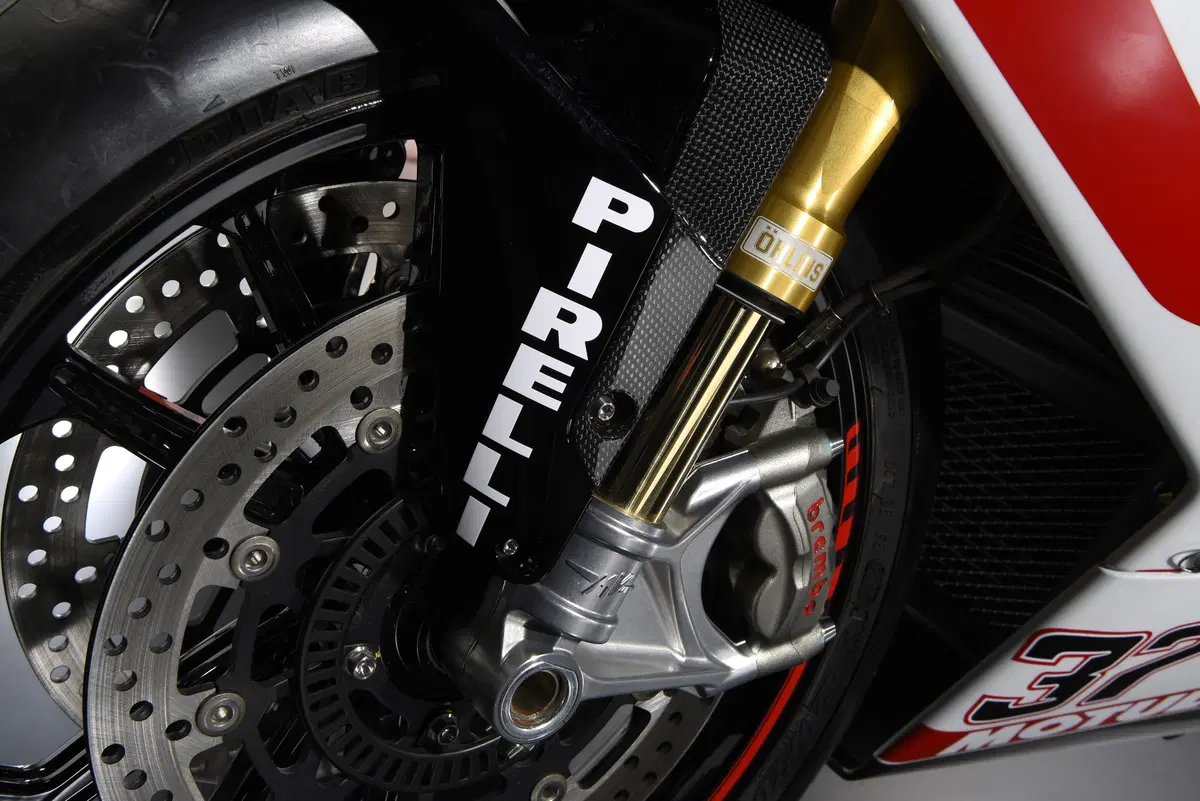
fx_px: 1667
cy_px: 400
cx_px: 600
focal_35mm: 50
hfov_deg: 39.6
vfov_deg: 27.0
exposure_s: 1/160
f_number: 14
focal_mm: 50
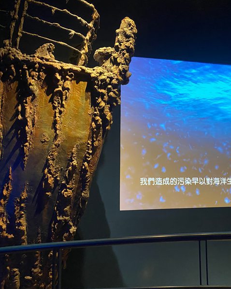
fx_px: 290
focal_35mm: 34
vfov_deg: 52.8
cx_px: 128
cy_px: 145
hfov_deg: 43.3
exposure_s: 1/30
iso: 640
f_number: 1.8
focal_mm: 4.25
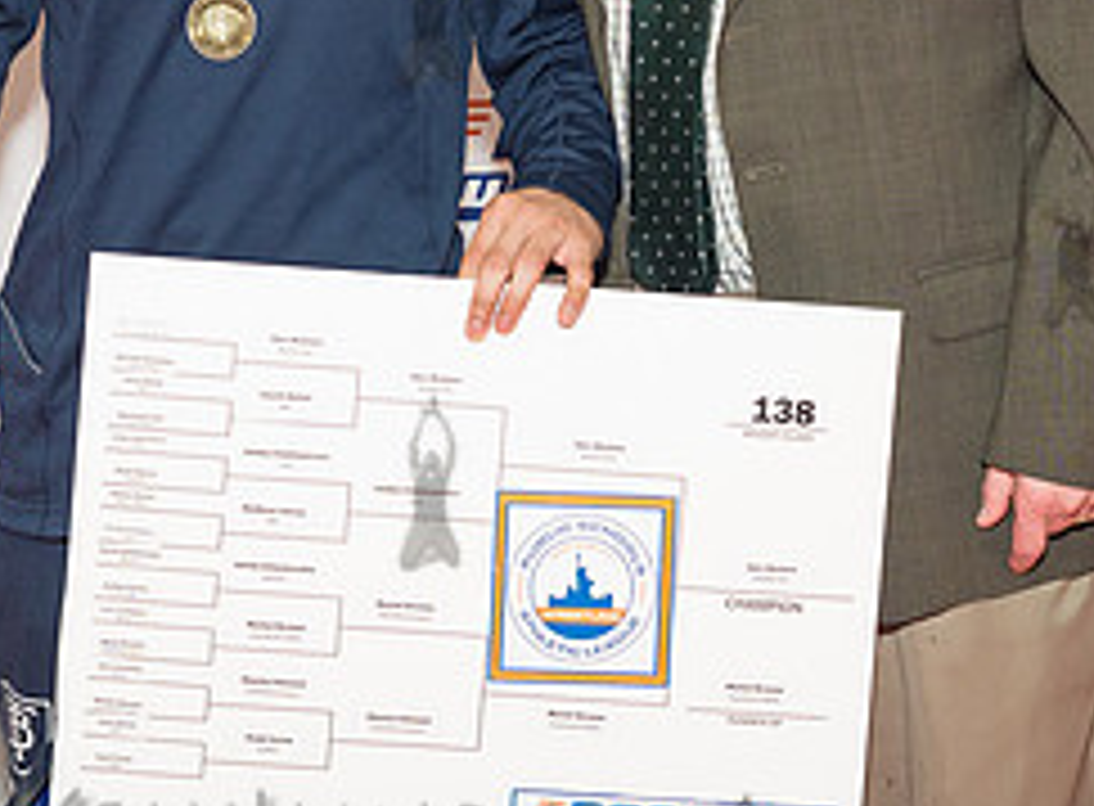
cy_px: 25
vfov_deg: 12.6
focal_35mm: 115
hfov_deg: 17.2
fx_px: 3611
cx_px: 469
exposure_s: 1/250
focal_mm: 35
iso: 1600
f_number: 5
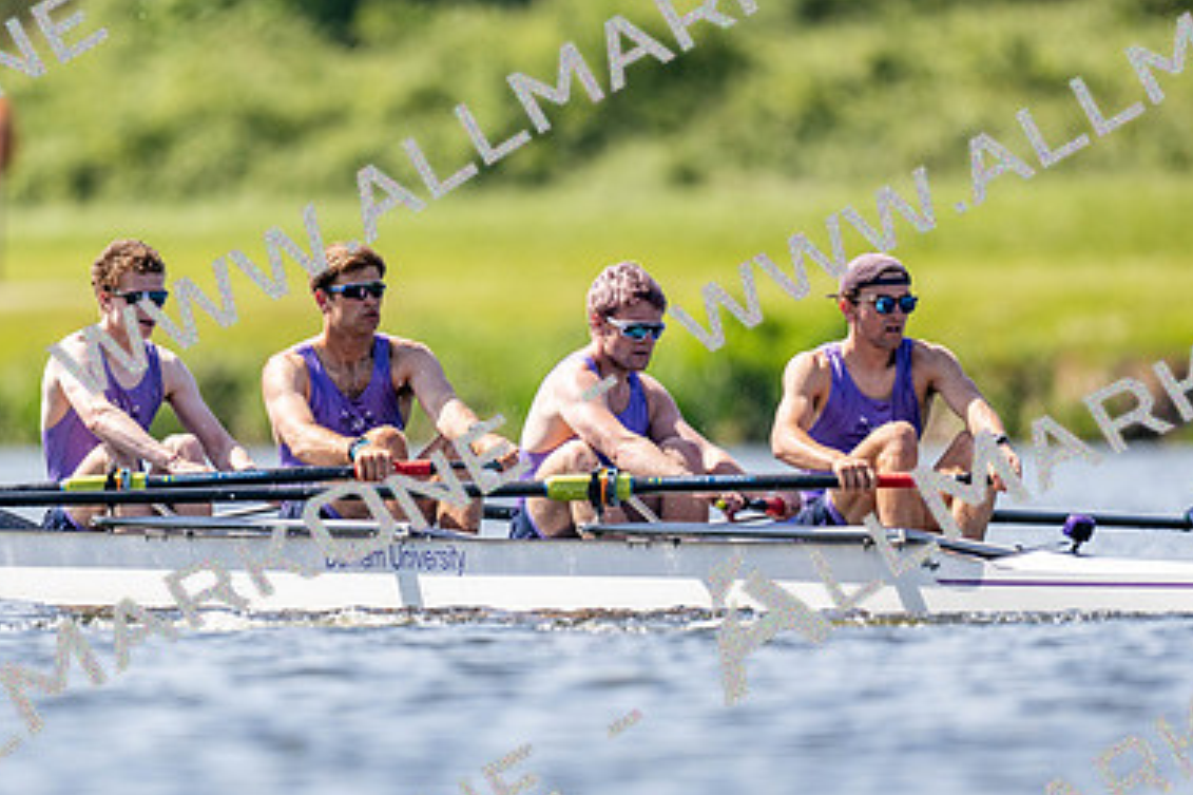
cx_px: 437
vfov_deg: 1.5
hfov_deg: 2.2
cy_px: 405
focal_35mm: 924
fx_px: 30605
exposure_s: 1/2500
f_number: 4
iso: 400
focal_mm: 600
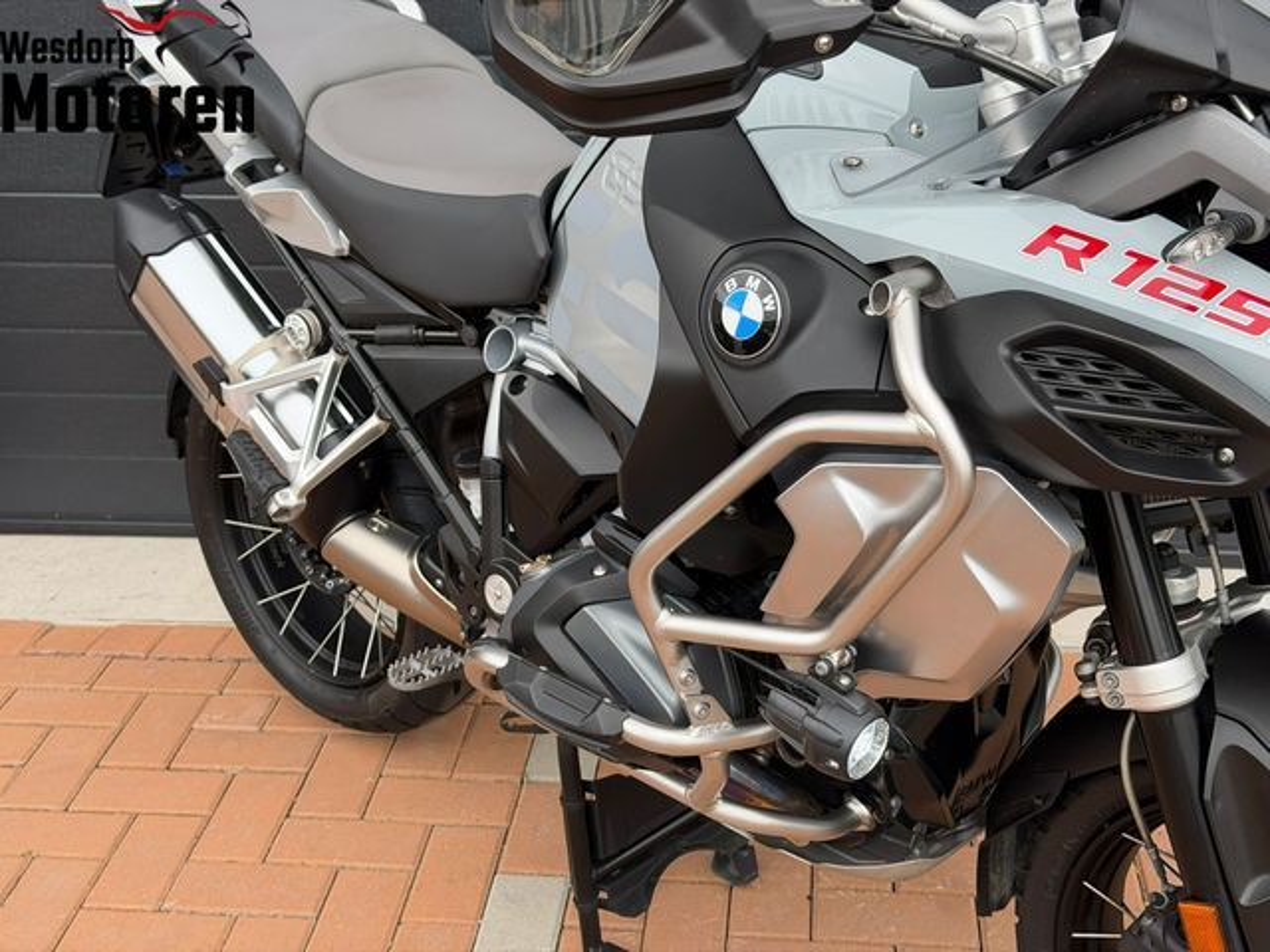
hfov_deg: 39.7
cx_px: 635
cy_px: 476
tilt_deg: -23.3
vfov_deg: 30.3
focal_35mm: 48
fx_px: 1761
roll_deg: +1.4
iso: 80
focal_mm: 6.76
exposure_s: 1/875
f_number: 1.78
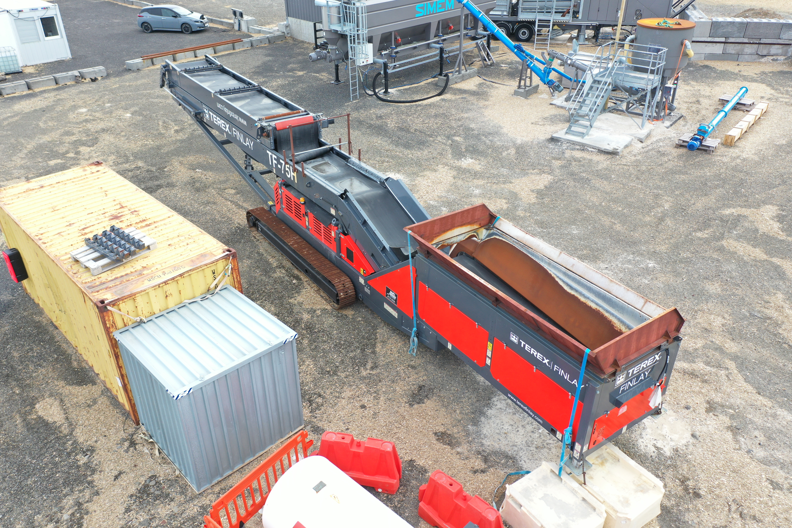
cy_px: 264
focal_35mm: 28
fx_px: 616
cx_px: 396
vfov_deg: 46.4
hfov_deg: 65.5
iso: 100
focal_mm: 10.26
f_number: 3.2
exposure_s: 1/240
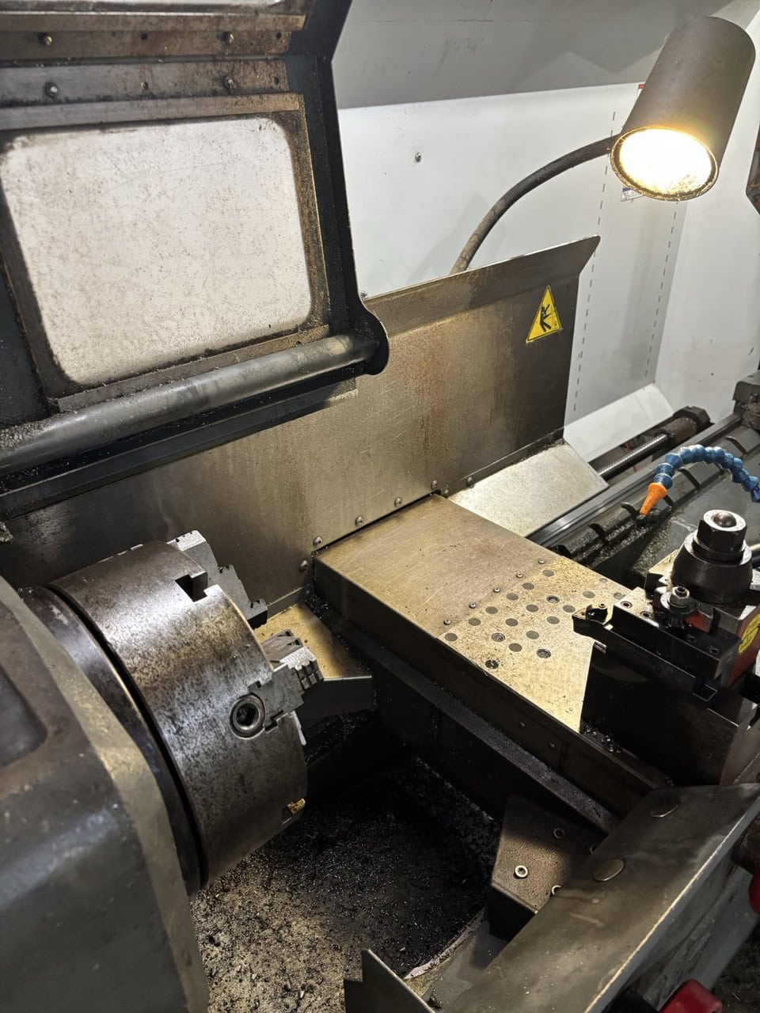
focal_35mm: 26
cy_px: 506
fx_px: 761
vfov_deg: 67.3
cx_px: 380
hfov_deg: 53.1
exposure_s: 1/60
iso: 250
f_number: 1.6
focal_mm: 6
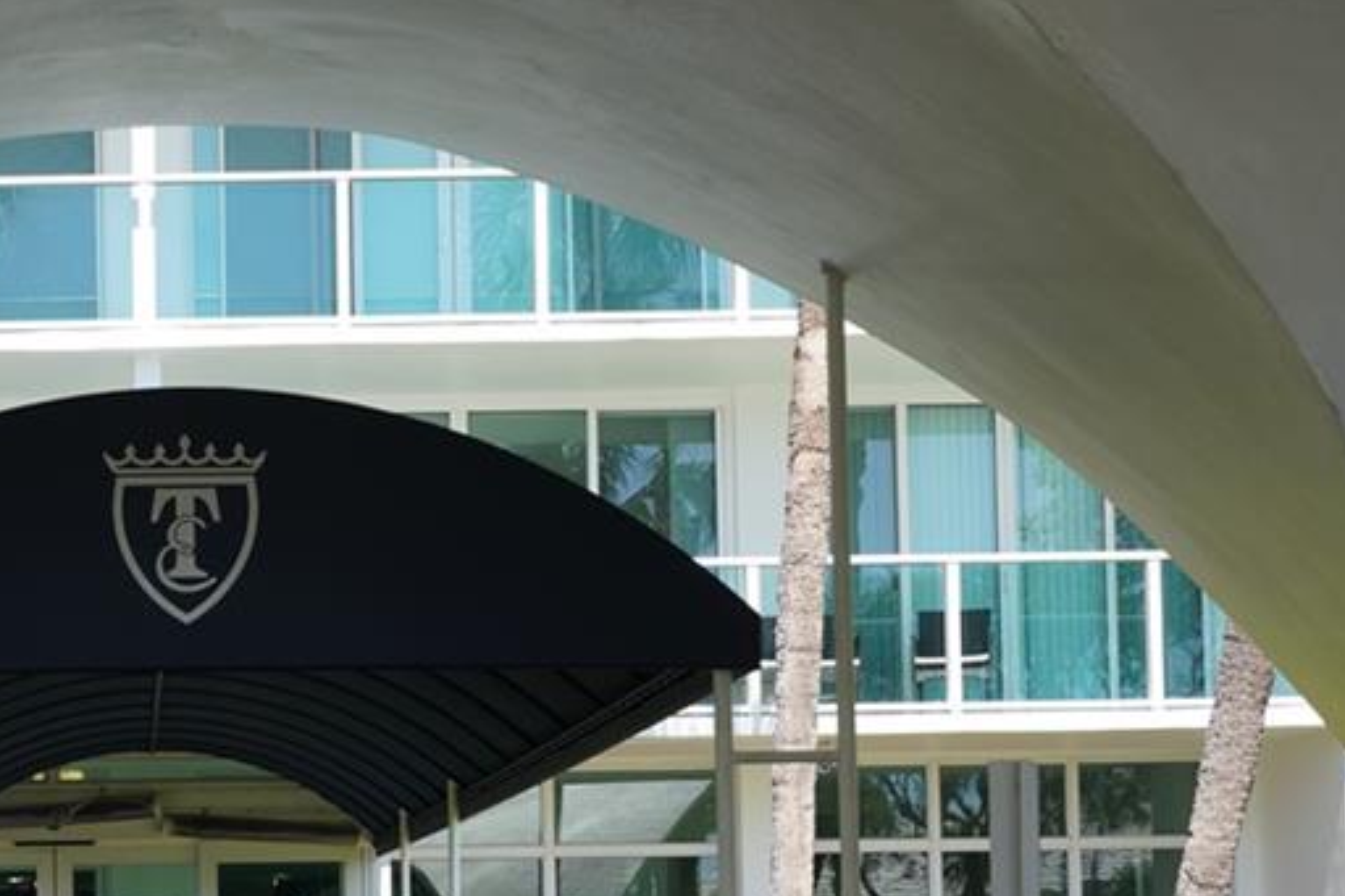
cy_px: 838
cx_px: 100
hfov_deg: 27.7
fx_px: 2614
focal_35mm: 70
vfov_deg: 19.0
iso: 100
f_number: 4.5
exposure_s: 1/250
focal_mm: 35
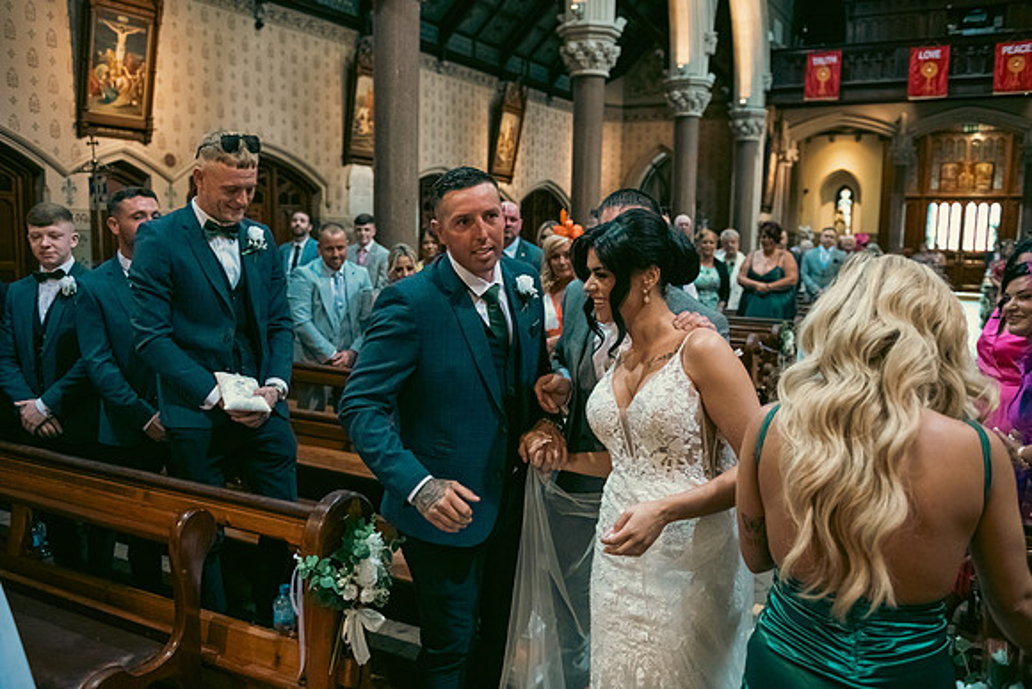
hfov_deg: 60.3
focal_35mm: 31
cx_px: 516
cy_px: 344
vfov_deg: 42.3
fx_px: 889
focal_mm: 31
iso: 1600
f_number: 3.5
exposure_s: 1/160
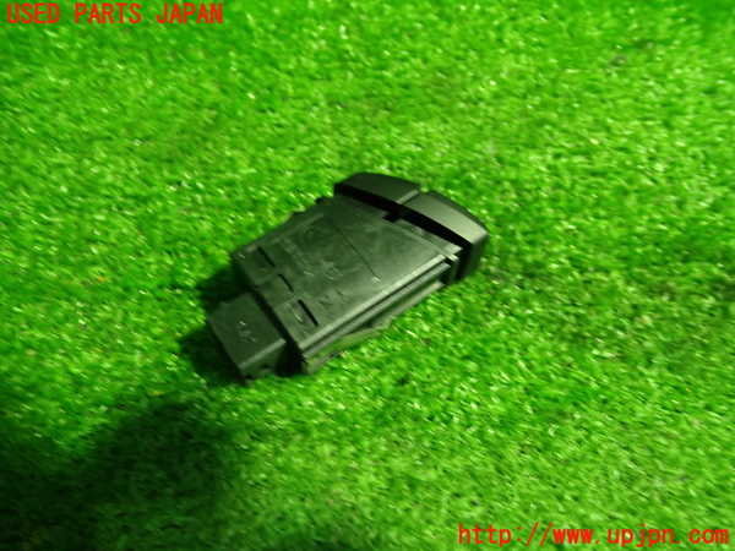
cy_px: 276
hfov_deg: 60.0
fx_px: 637
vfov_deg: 46.8
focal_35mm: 30
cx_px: 368
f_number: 2.3
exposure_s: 1/30
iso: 400
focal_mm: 5.4
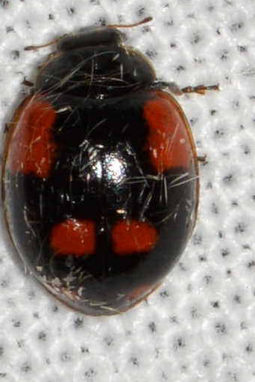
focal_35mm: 187
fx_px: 1987
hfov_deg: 7.3
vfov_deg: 11.0
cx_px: 100
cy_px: 182
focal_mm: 100
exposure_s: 1/200
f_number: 20
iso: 100
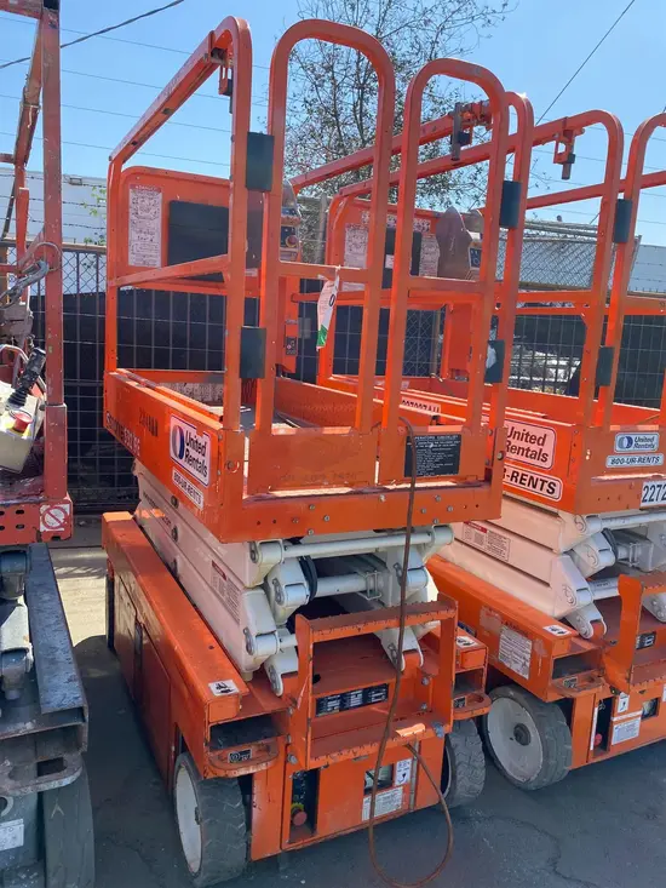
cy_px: 444
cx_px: 333
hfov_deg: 53.1
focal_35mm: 26
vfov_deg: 67.3
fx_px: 667
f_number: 1.8
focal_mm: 4.25
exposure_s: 1/1193
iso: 32
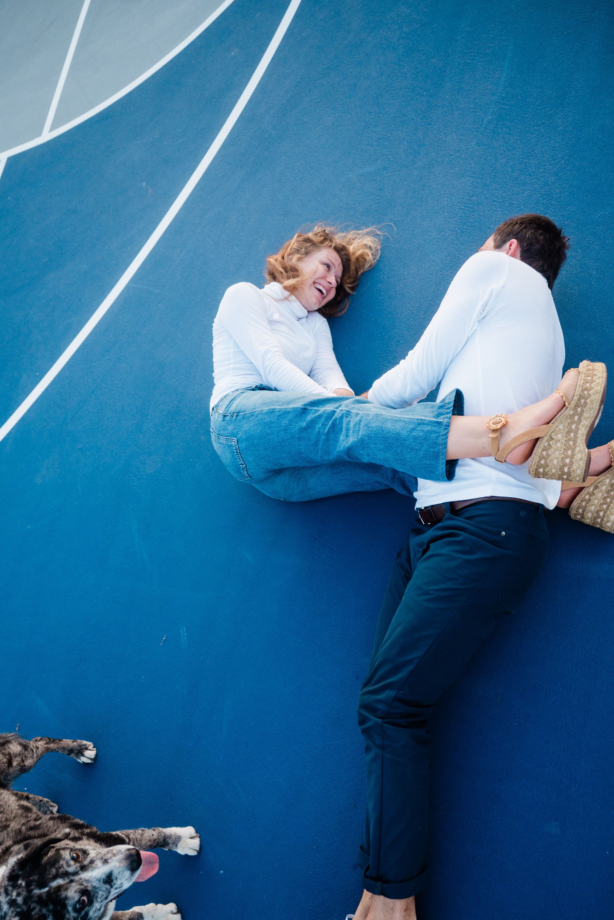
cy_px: 500
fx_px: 691
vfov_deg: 67.3
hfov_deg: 47.9
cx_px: 311
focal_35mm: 27
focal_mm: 24
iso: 320
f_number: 2.8
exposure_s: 1/250
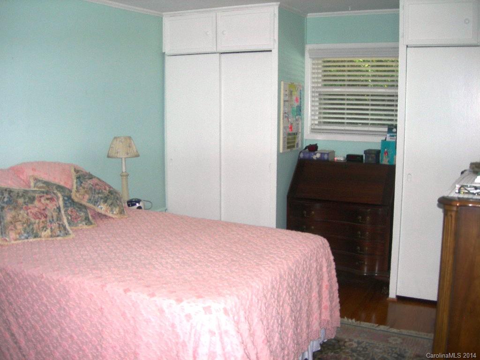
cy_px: 180
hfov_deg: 49.0
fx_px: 527
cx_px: 240
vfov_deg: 37.7
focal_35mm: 38
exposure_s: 1/60.1
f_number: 2.8
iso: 88
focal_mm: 7.8
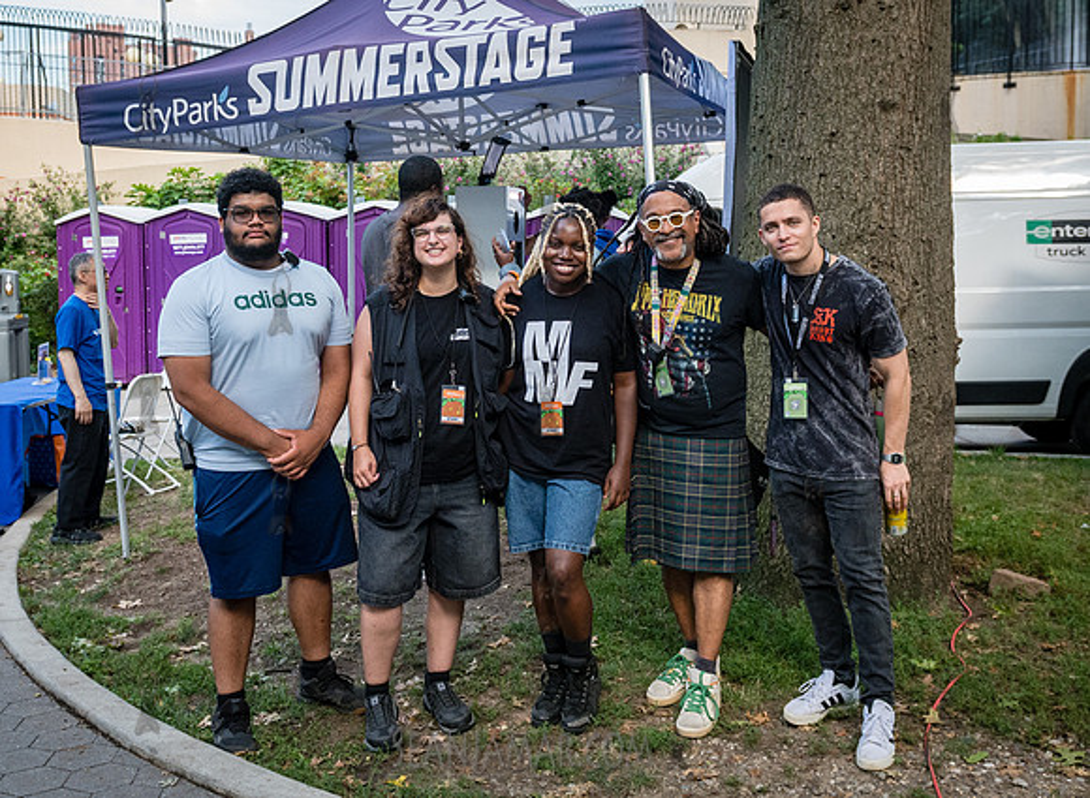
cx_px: 529
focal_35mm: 42
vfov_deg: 34.0
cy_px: 325
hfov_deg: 45.4
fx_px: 1302
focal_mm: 24
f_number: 4.5
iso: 1000
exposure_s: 1/1250
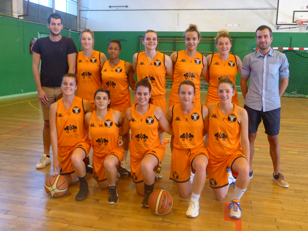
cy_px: 116
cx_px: 154
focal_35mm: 37
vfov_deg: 38.7
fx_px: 329
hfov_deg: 50.1
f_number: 3.1
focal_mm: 6.7
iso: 250
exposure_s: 1/60
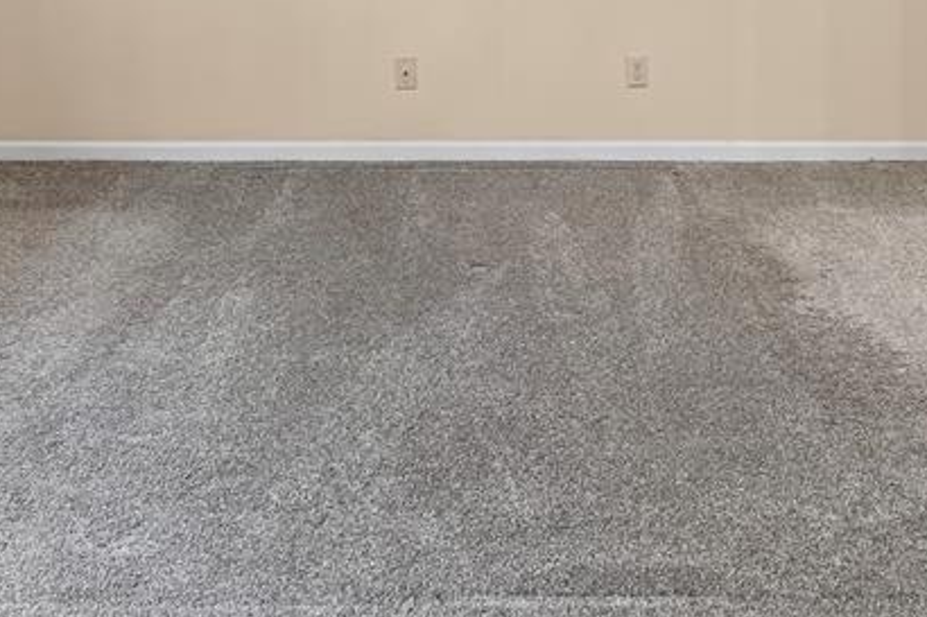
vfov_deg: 28.9
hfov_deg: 48.3
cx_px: 527
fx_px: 1030
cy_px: -124
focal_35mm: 40
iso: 1600
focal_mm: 16
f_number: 3.5
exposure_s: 1/30
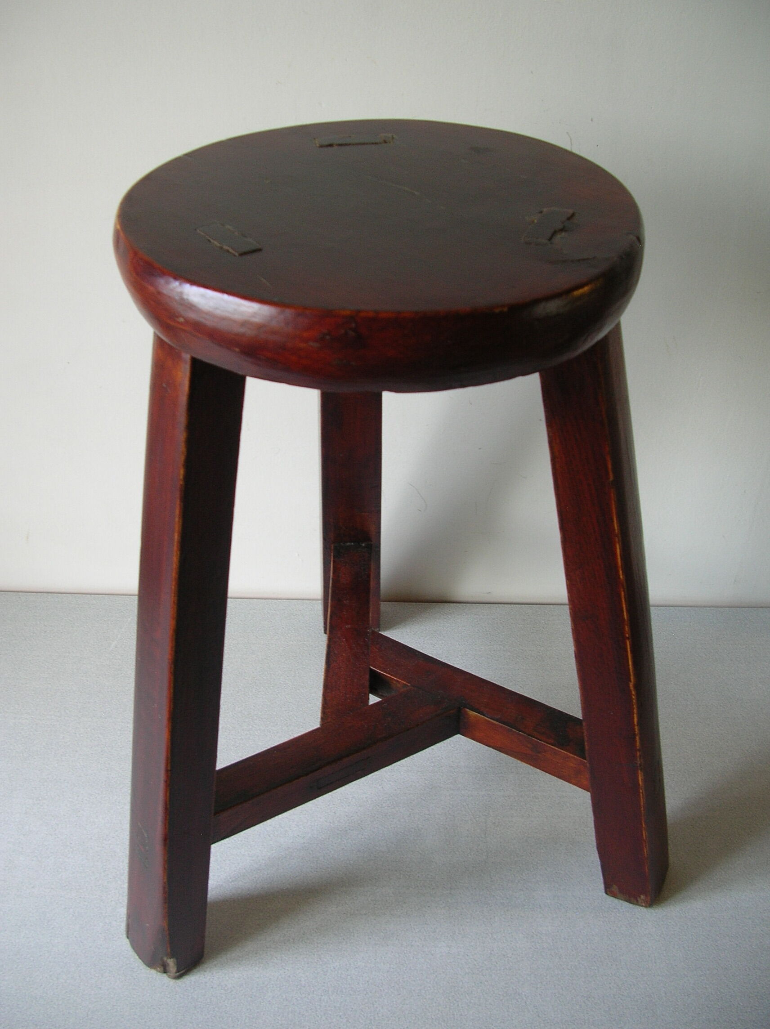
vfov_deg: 52.7
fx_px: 1040
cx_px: 385
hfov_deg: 40.6
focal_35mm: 35
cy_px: 514
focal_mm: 5.8
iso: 50
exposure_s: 1/11.4
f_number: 2.8
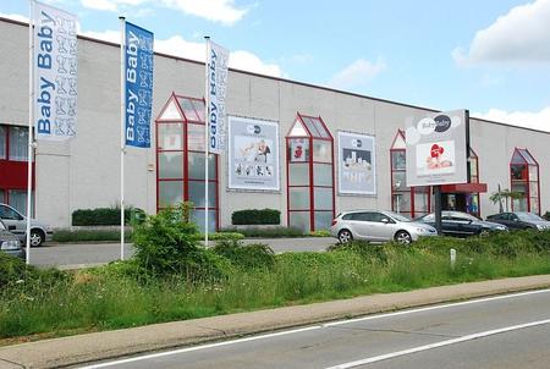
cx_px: 275
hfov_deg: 44.9
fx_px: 666
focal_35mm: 44
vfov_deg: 31.0
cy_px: 184
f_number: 13
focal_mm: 29
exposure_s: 1/800
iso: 1600
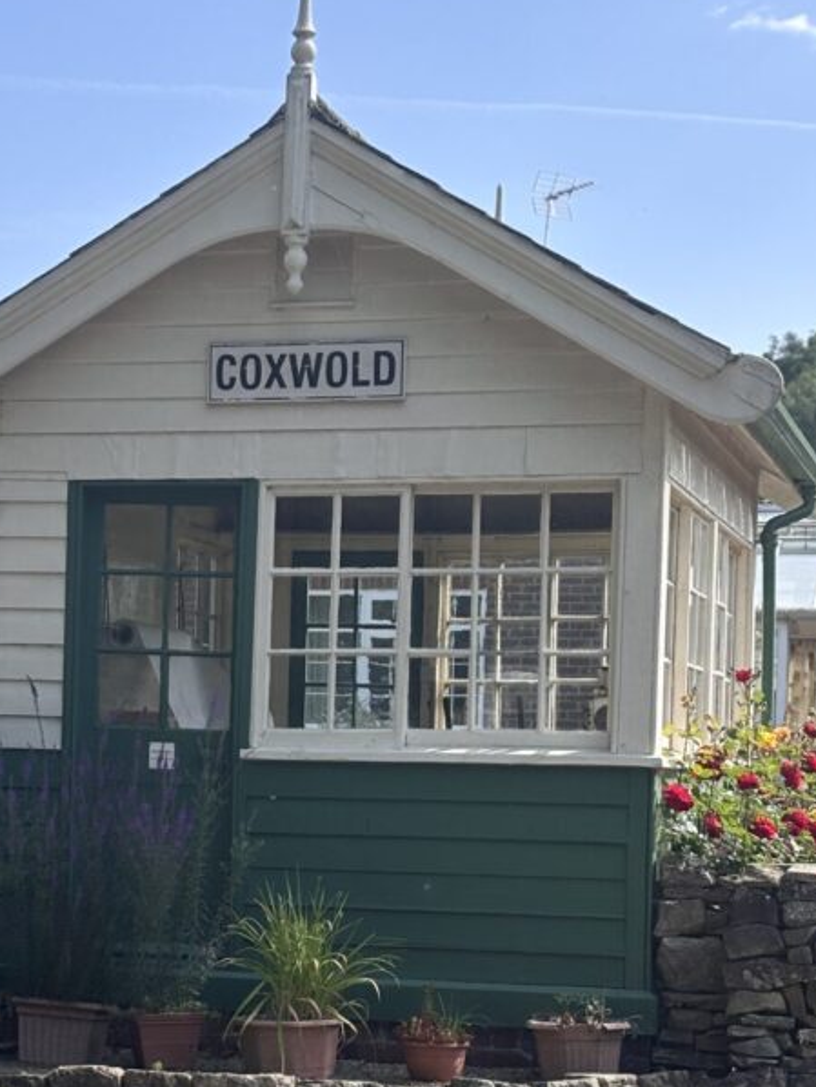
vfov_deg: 21.9
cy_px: 731
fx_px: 2795
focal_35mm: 89
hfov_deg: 16.5
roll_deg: -1.0
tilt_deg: +0.3
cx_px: 204
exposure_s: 1/1783
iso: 40
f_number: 1.6
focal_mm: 5.96
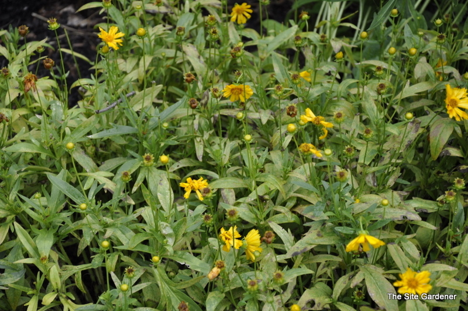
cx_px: 234
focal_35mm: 128
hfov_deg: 16.1
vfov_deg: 10.7
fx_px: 1656
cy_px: 156
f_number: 5.6
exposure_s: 1/320
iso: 400
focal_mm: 85
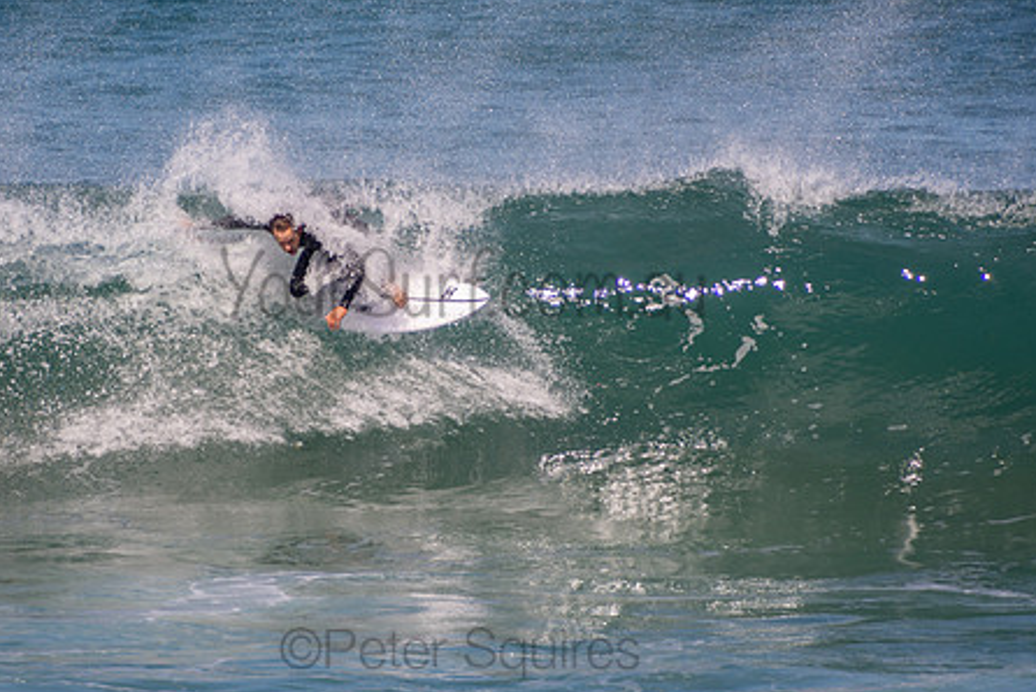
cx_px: 460
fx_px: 22460
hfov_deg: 2.6
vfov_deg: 1.8
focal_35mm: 780
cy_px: 264
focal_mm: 400
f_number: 5.6
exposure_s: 1/1250
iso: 200
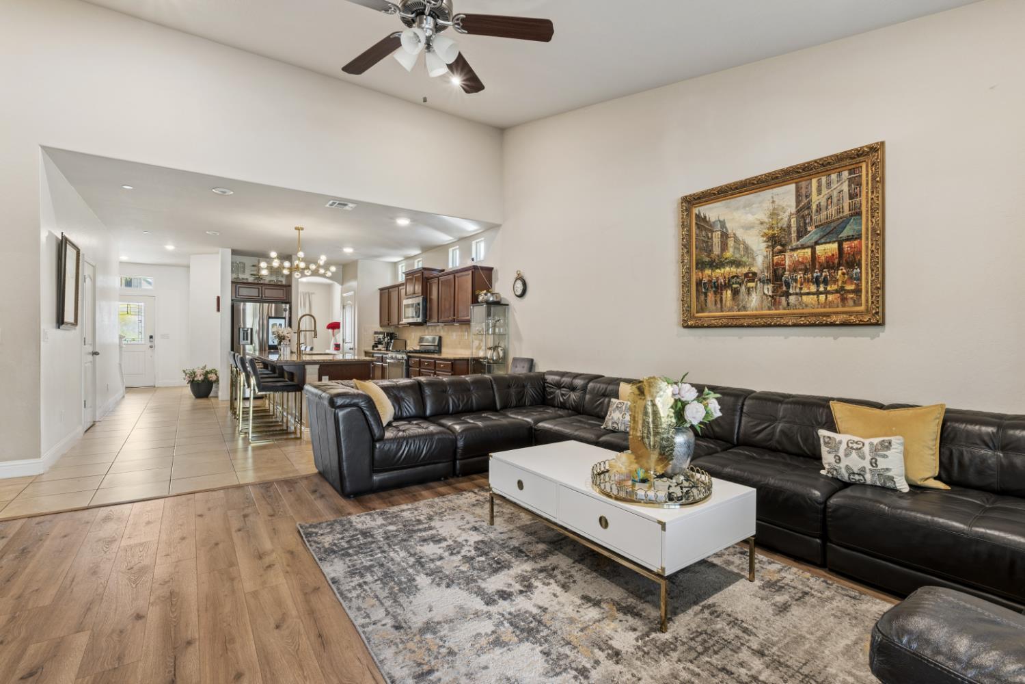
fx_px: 470
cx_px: 512
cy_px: 342
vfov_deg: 72.1
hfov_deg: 95.0
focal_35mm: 16
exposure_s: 1/1.25
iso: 100
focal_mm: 11
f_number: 7.1
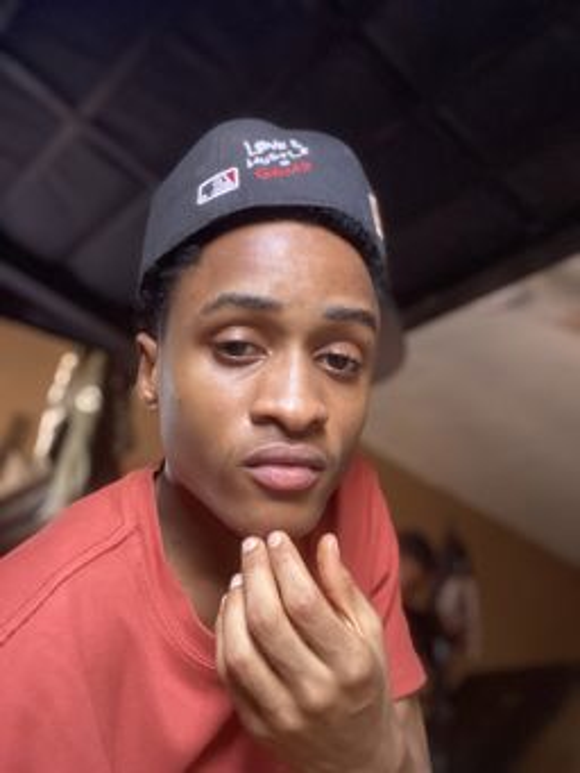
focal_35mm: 30
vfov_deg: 59.9
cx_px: 290
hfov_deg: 46.8
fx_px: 670
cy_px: 386
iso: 500
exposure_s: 1/30
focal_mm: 2.71
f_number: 2.2
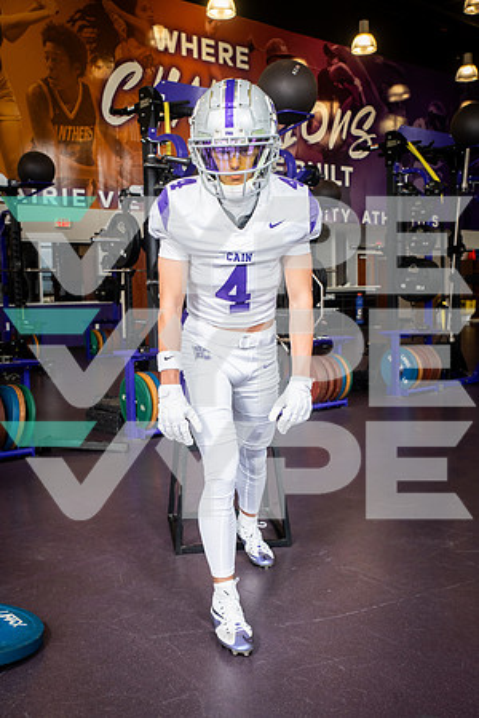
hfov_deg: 35.1
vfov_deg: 50.7
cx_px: 240
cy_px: 359
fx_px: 758
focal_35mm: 38
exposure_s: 1/250
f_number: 7.1
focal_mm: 38
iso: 800
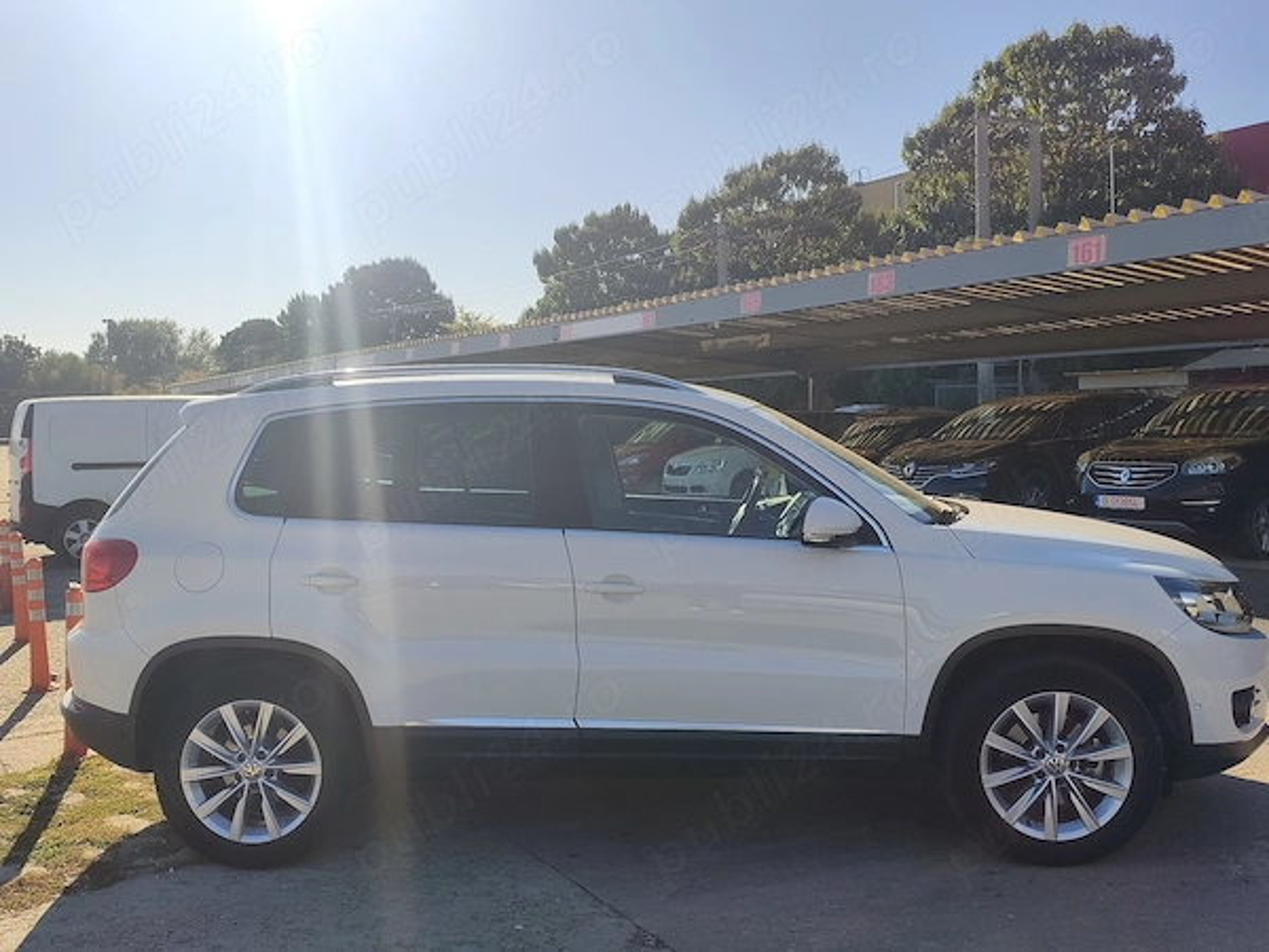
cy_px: 476
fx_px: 1100
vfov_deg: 46.8
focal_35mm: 30
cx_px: 634
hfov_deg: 60.0
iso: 50
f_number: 1.7
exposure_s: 1/1551
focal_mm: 6.06
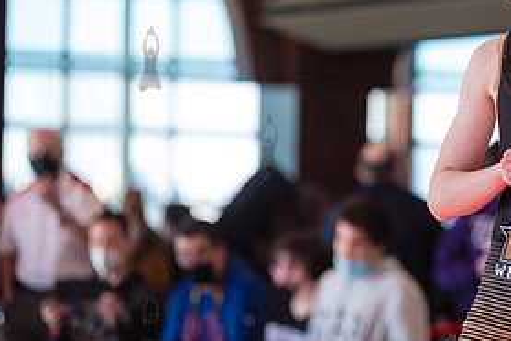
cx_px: 504
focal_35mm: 322
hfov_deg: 6.4
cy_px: 58
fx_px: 4570
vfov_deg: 4.3
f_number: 4
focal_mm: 155
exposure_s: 1/400
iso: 400
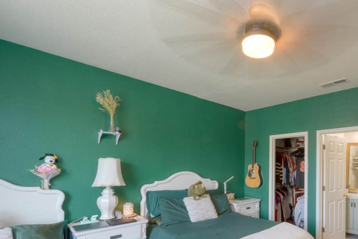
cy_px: 167
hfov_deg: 80.6
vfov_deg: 59.9
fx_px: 199
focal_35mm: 20
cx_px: 245
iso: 400
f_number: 10
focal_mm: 14
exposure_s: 1/5
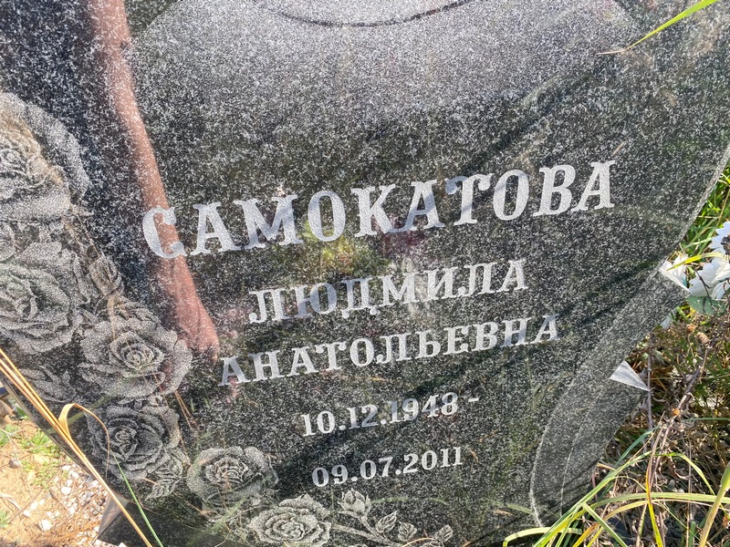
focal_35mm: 26
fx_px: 548
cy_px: 274
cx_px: 365
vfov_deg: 53.1
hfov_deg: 67.3
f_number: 1.8
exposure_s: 1/236
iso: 32
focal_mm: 4.25
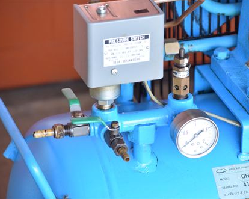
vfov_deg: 7.0
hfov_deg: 8.7
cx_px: 145
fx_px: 1628
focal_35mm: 221
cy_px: 99
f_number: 6.3
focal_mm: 130
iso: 1250
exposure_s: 1/320
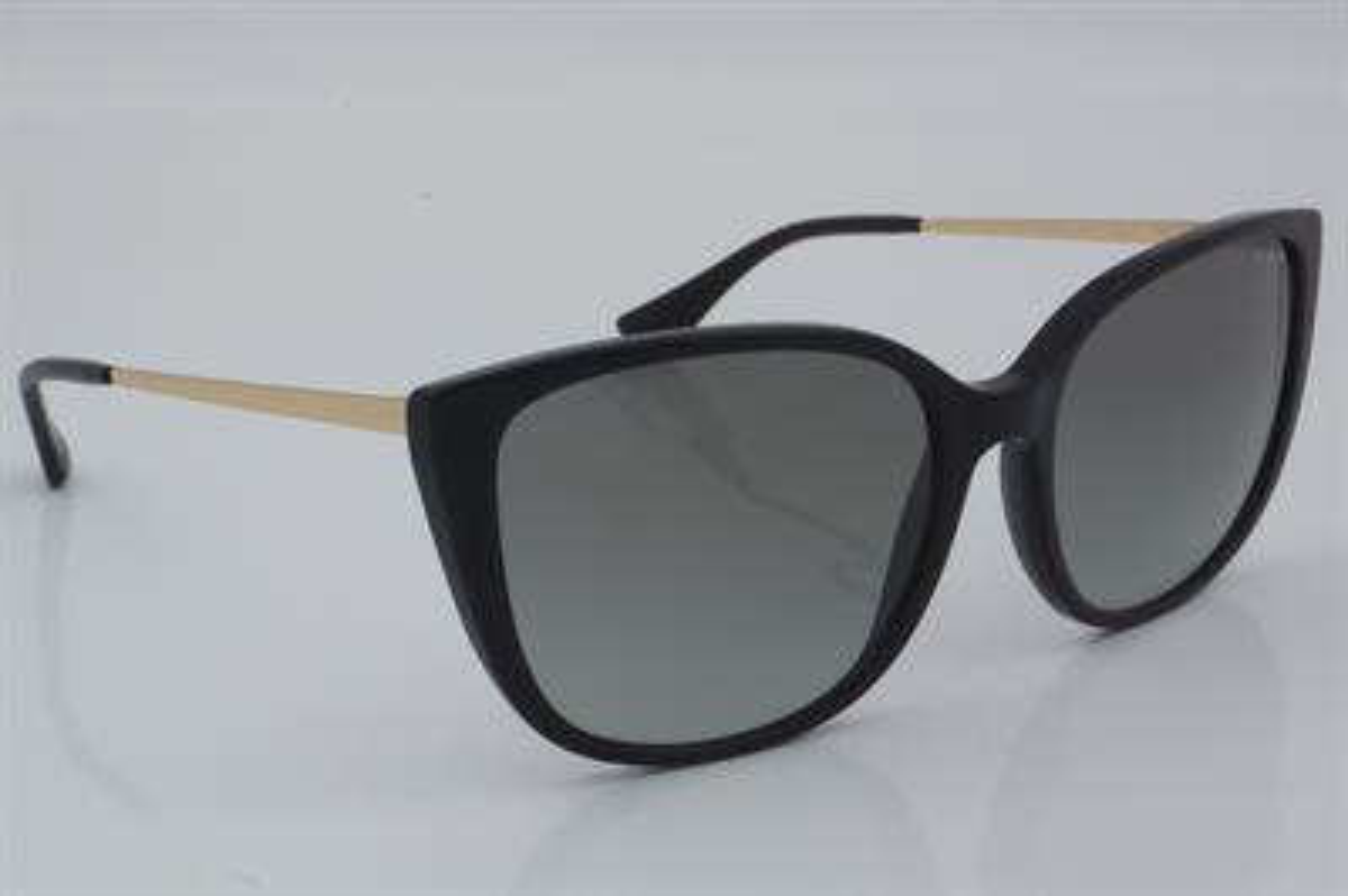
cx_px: 674
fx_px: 2806
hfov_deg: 27.0
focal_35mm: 75
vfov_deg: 18.2
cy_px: 448
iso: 100
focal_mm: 50
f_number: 32
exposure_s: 1/4
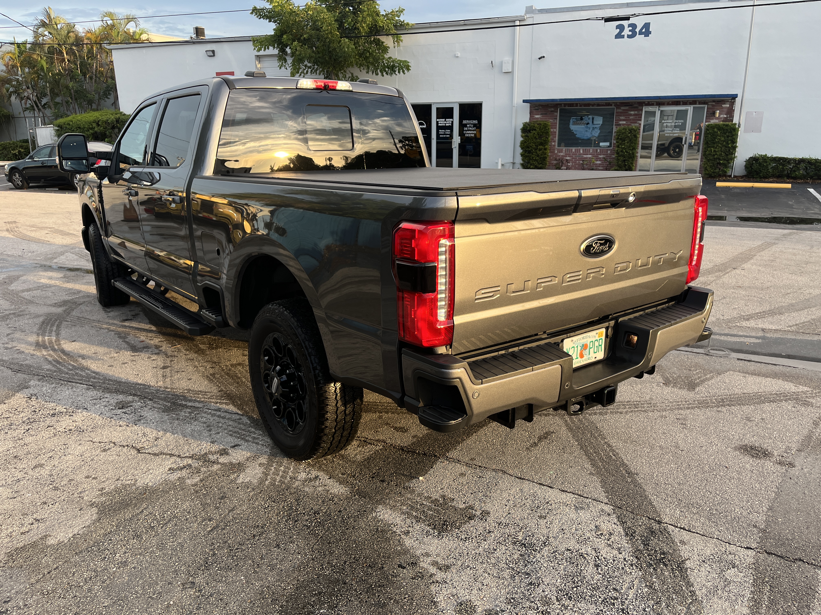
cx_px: 410
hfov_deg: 67.3
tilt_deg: -16.6
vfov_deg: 53.1
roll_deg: +0.8
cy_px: 308
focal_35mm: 26
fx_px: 617
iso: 50
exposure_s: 1/550
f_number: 1.6
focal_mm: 5.1
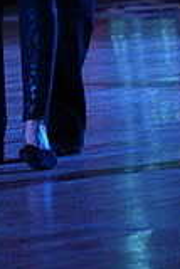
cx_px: 19
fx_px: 4894
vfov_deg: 3.1
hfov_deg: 2.1
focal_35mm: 654
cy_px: -190
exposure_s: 1/400
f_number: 4.5
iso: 6400
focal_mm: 180
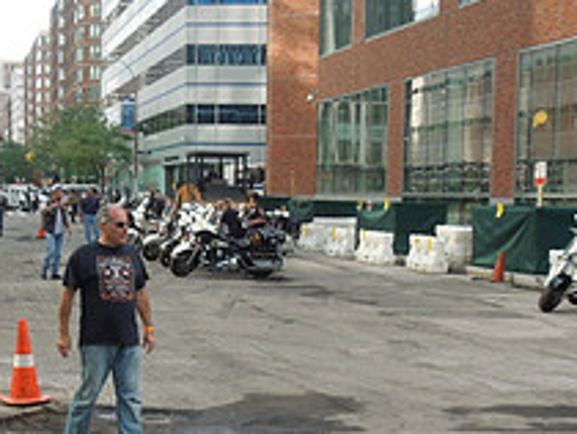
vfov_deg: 21.1
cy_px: 334
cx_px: 234
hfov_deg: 28.1
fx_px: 1151
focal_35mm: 69
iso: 100
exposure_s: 1/160
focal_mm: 4.5
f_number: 3.3
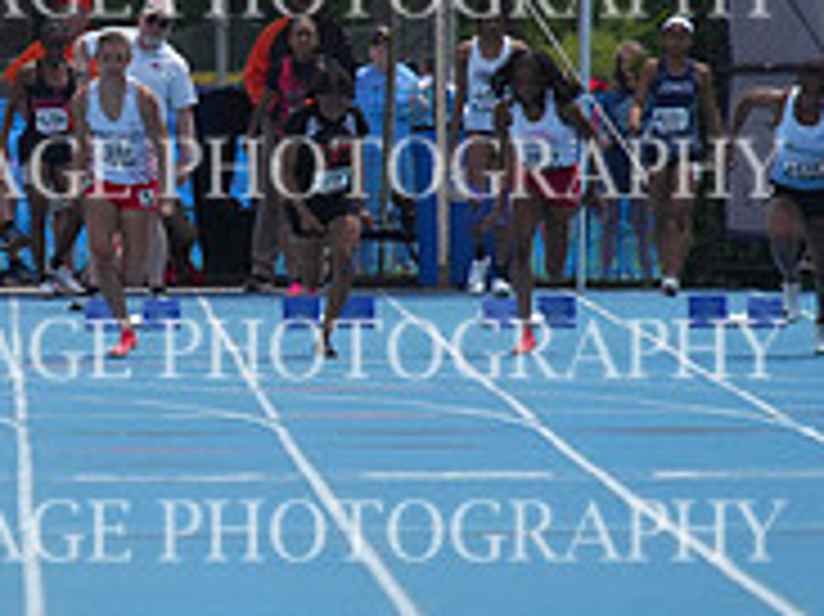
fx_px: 23979
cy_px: 259
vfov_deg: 1.5
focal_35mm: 1008
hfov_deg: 2.0
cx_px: 135
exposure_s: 1/2500
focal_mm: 330
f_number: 5.6
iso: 320
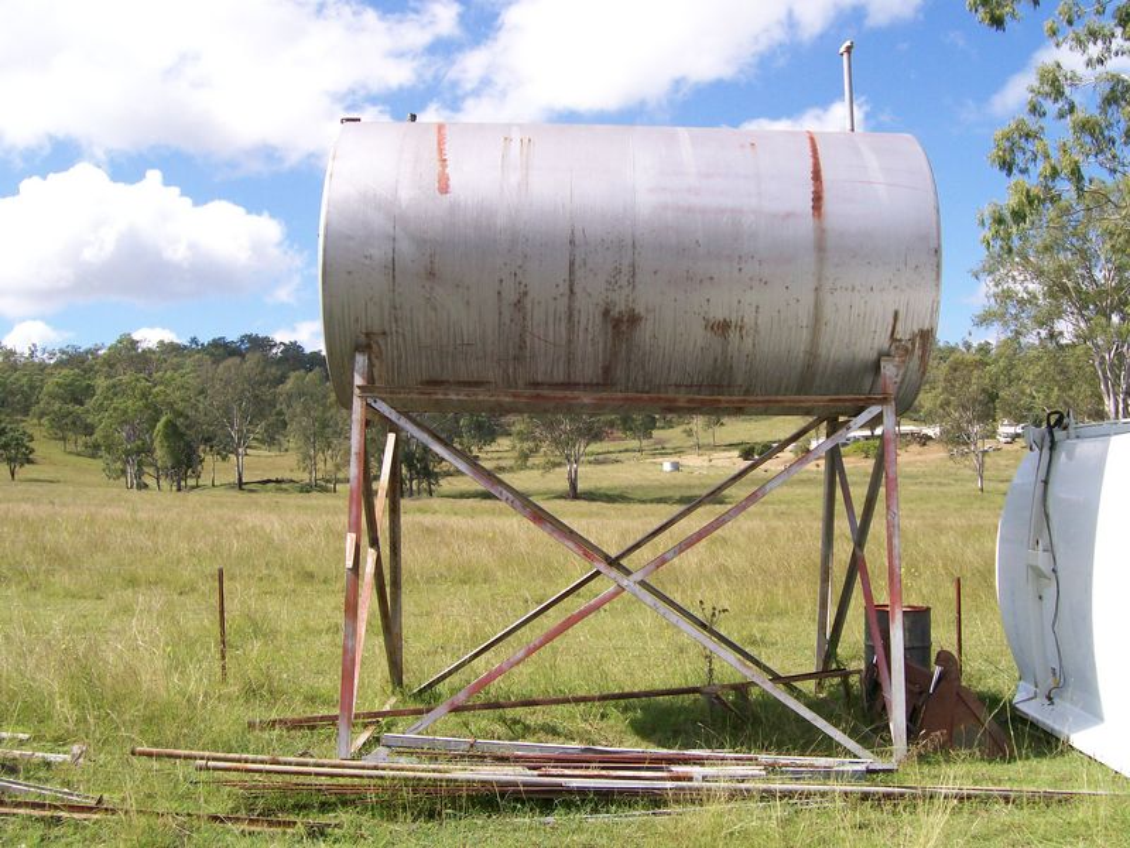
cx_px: 565
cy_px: 424
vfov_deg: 39.7
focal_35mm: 36
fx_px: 1175
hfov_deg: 51.4
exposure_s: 1/422
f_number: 4.8
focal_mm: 6
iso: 80
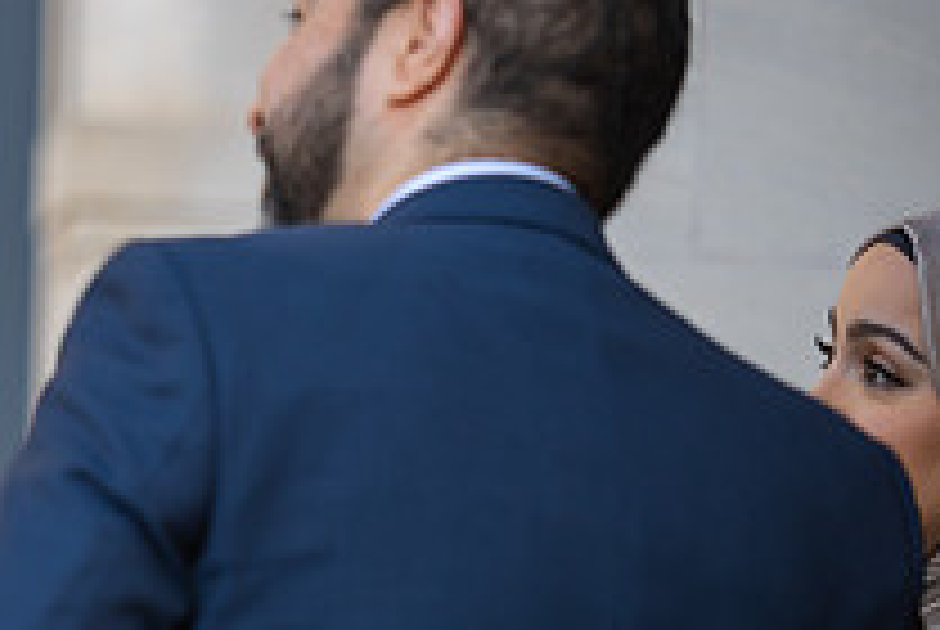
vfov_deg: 3.6
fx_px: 10145
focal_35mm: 388
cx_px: -279
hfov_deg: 5.3
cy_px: 421
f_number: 2.8
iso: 100
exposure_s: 1/400
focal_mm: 140
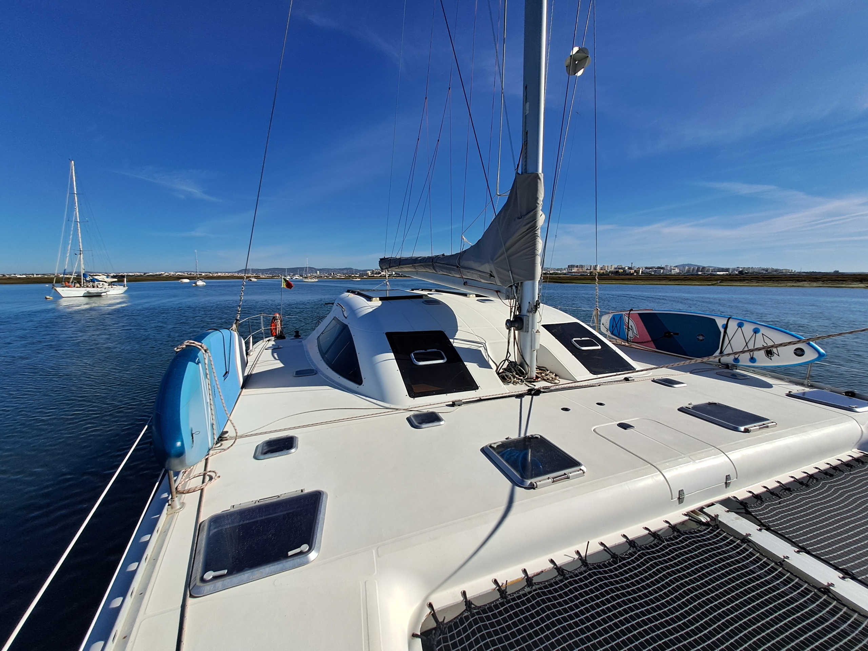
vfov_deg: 89.9
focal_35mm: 13
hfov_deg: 106.2
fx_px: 326
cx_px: 434
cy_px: 326
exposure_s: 1/2865
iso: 40
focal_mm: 1.42
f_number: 2.2
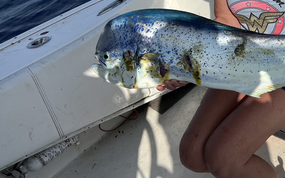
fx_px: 412
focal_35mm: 53
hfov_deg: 35.2
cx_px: 273
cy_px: 17
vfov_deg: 23.7
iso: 50
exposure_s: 1/8696
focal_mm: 5.7
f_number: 1.5
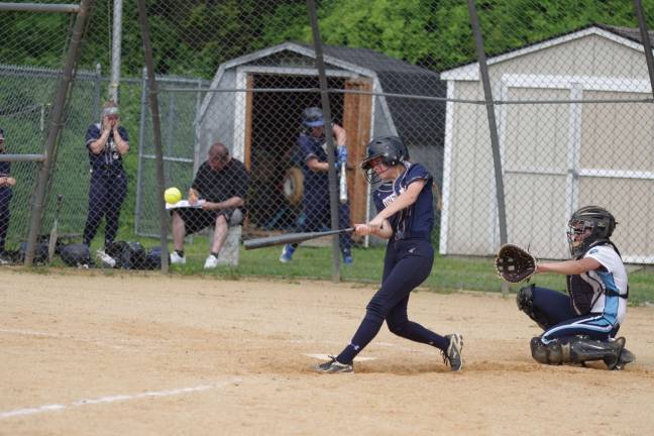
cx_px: 327
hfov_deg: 11.9
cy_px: 218
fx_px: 3124
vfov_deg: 8.0
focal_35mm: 172
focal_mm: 115
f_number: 2.8
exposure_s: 1/8000
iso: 800
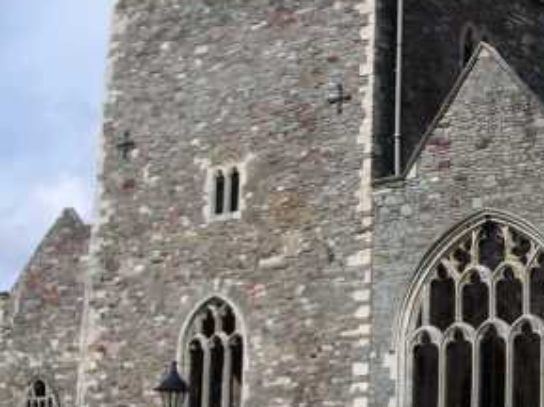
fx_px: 1522
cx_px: 540
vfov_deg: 15.1
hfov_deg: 19.7
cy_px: 94
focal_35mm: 97
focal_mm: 5.8
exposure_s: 1/800
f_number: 4.3
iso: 50
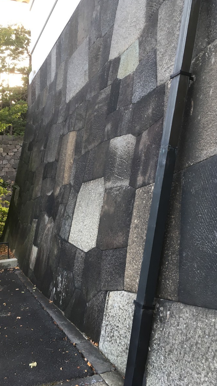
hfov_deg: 36.4
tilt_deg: -0.4
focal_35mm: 32
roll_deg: +2.3
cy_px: 192
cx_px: 77
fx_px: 328
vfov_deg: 61.0
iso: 25
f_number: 2.2
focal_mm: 4.15
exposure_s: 1/40
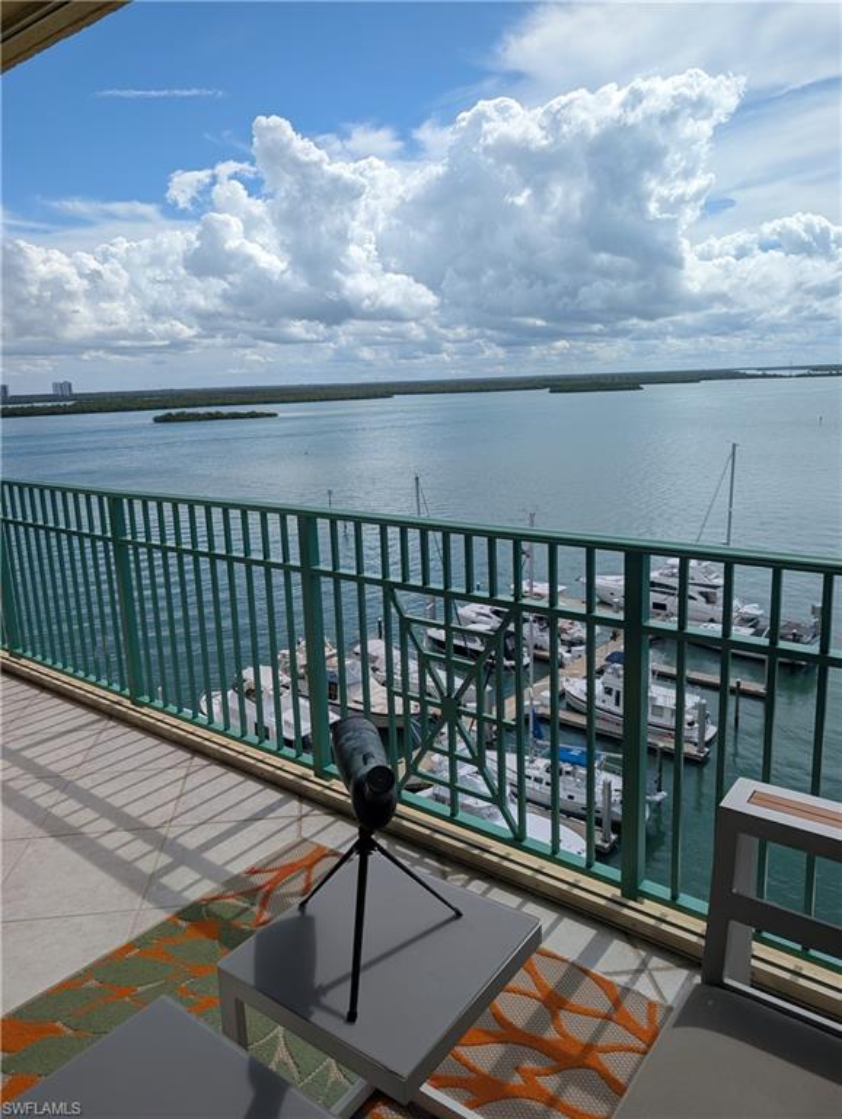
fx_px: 777
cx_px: 421
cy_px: 560
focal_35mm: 24
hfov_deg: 56.9
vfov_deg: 71.5
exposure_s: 1/1984
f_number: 1.68
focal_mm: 6.9
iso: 19
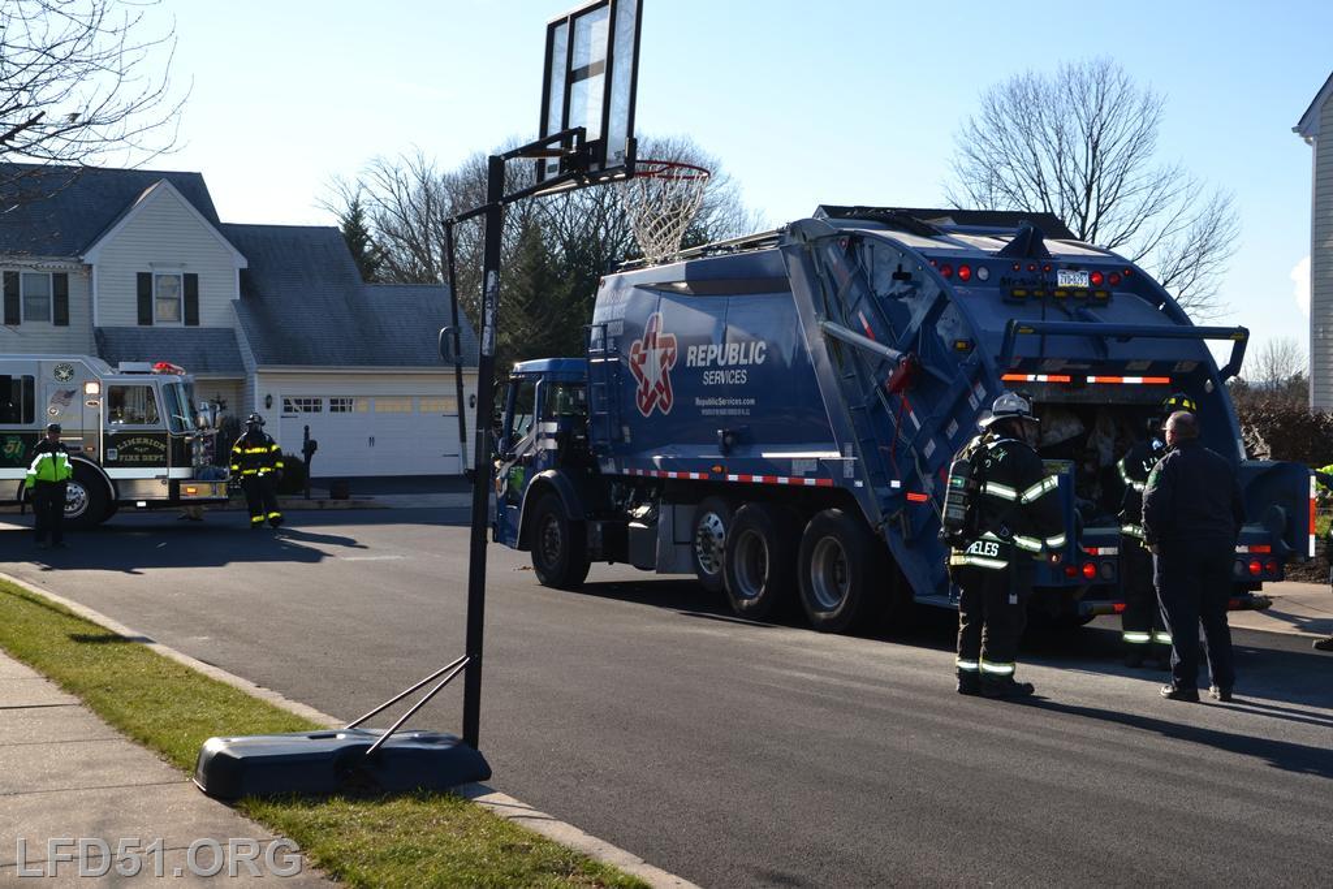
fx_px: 2111
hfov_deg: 35.0
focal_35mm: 57
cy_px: 444
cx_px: 666
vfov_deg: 23.8
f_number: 8
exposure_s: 1/200
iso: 100
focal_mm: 38
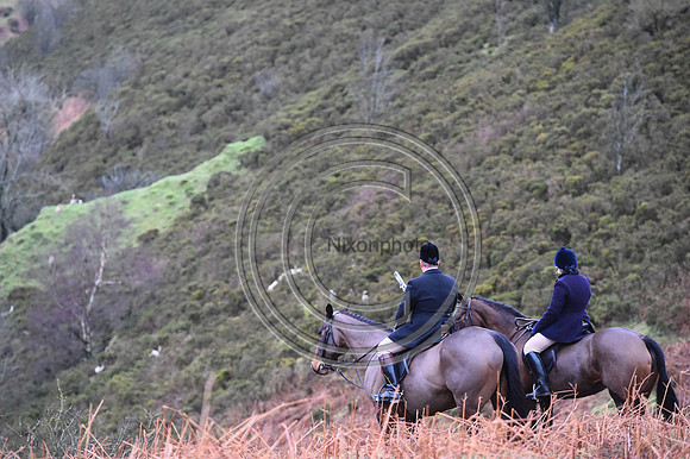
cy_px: 230
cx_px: 345
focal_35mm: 175
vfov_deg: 7.8
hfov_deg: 11.8
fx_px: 3352
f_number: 4.5
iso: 3200
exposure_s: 1/800
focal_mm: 175
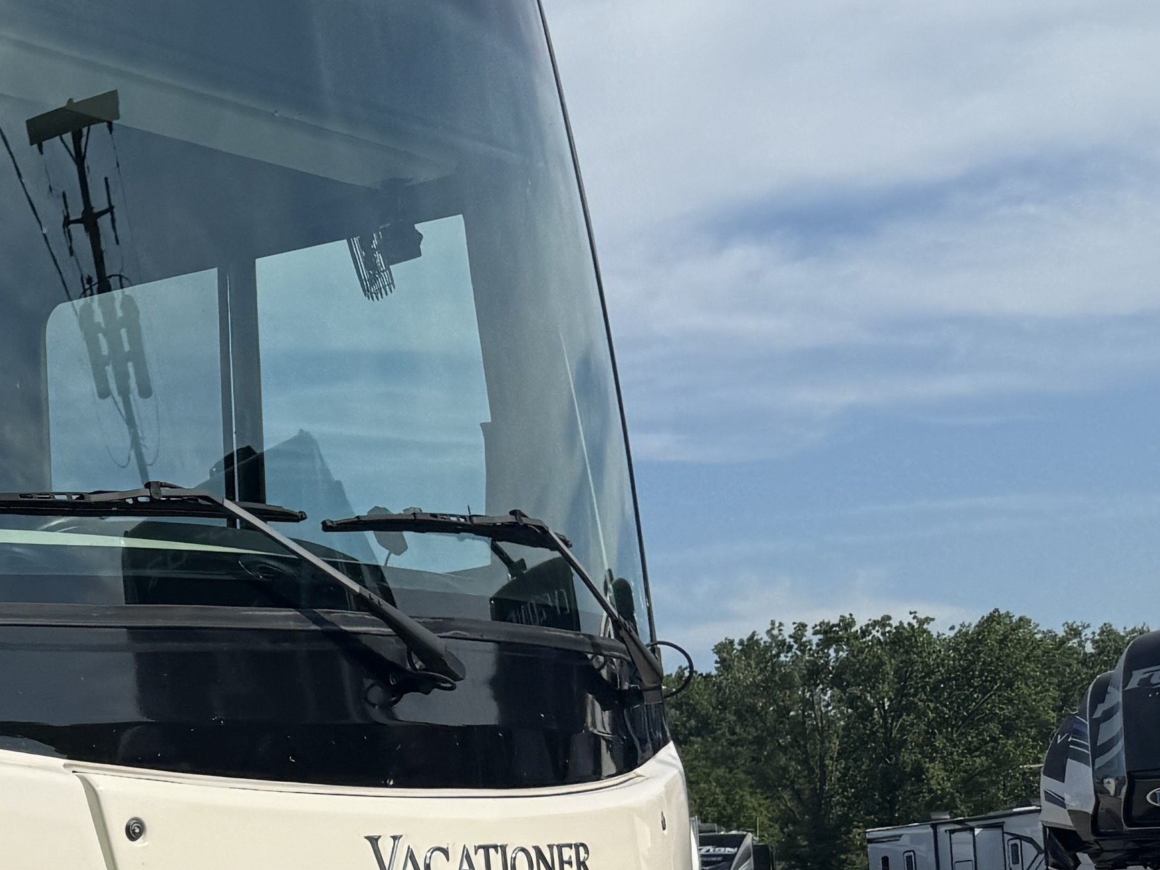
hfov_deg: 20.2
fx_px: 2647
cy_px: 835
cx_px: -707
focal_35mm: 79
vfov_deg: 18.3
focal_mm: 6.76
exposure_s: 1/6173
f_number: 1.78
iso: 80
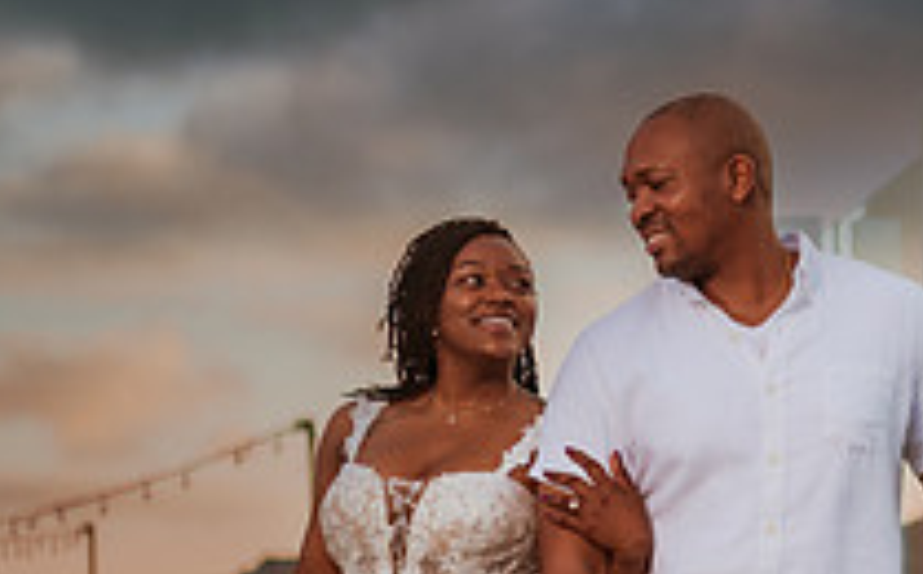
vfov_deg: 11.8
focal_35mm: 110
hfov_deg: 18.3
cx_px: 1019
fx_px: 2763
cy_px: 537
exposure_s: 1/4000
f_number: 1.4
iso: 160
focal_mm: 35
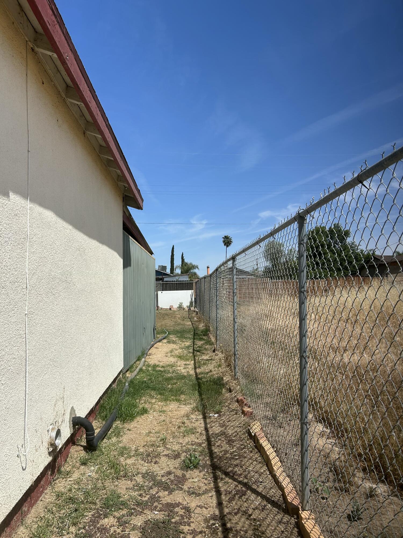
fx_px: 404
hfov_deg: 53.1
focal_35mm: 26
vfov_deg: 67.3
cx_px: 202
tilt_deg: +2.3
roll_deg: +1.1
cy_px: 269
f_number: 1.5
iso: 50
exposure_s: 1/5076
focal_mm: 5.7
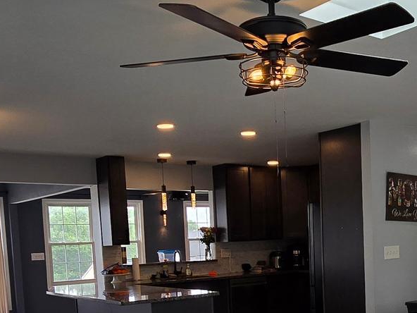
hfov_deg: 41.2
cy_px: 293
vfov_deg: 30.5
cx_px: 299
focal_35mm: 45
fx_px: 542
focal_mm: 2.2
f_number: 2.2
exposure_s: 1/192
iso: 50
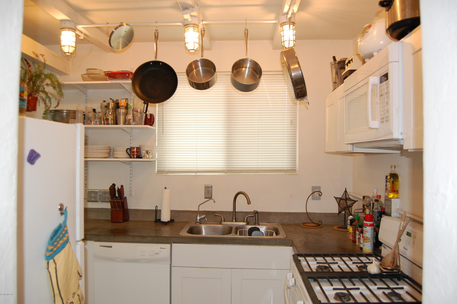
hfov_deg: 67.4
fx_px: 342
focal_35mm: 27
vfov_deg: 47.8
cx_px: 228
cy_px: 152
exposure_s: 1/60
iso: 800
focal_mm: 18
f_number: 4
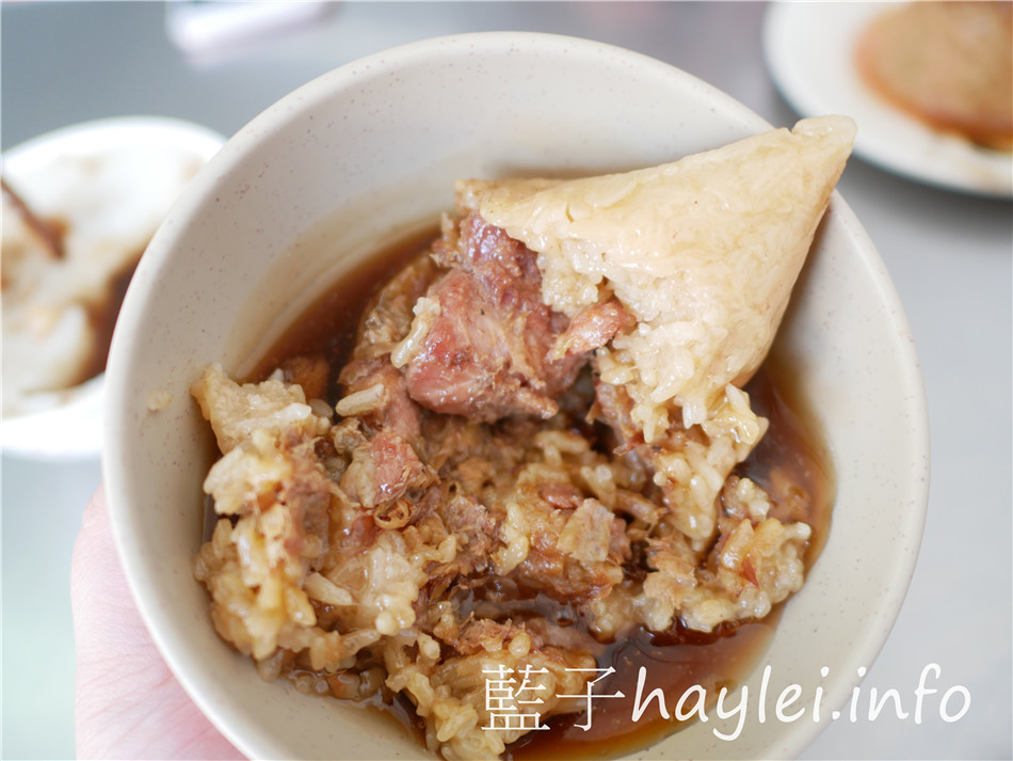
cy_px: 380
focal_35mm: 30
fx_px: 878
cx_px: 506
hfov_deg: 60.0
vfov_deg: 46.8
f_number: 1.7
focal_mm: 15
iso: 200
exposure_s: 1/100
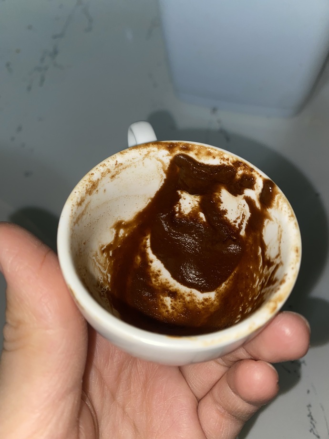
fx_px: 329
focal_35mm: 26
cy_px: 220
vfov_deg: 67.3
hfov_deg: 53.1
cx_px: 164
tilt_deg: -62.4
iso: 32
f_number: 1.8
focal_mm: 4.25
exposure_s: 1/32
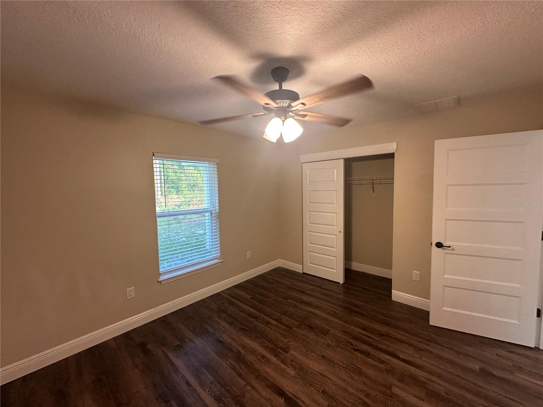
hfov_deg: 102.1
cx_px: 272
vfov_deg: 85.7
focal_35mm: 14
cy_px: 204
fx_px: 220
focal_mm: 2.22
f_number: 2.2
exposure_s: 1/60
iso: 200
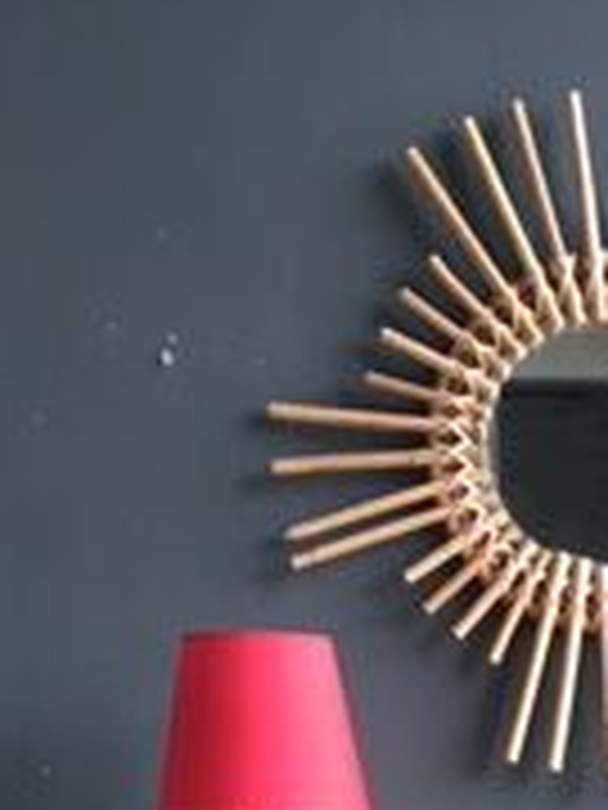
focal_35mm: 103
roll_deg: +0.4
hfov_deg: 13.9
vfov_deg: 17.0
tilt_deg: -8.8
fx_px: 2412
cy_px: 1264
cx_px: 770
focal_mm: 4.15
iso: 64
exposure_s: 1/33
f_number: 2.2
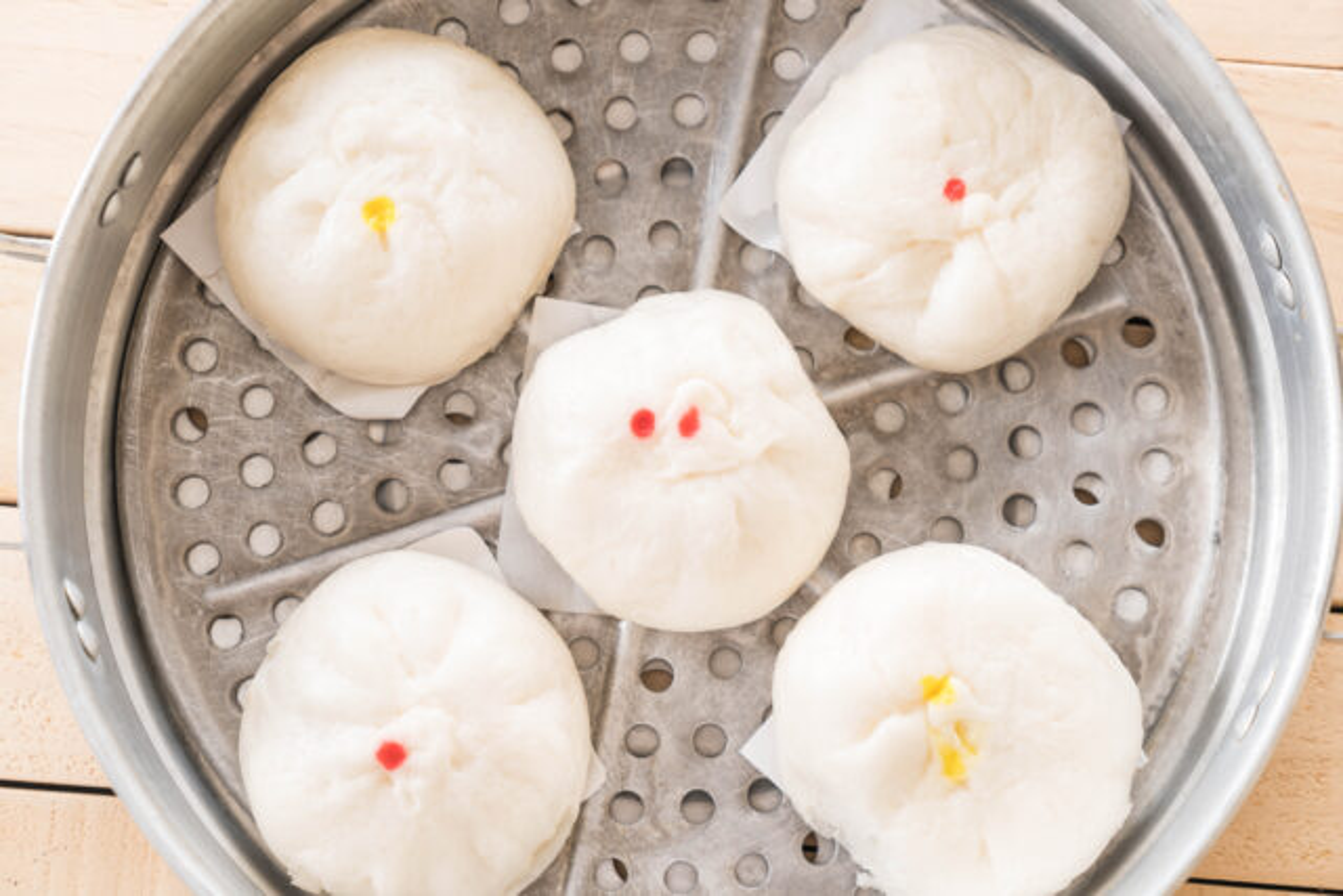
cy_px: 448
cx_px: 672
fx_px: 2612
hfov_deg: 28.8
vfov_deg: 19.5
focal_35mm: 70
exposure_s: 1/100
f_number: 5.6
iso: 100
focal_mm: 70
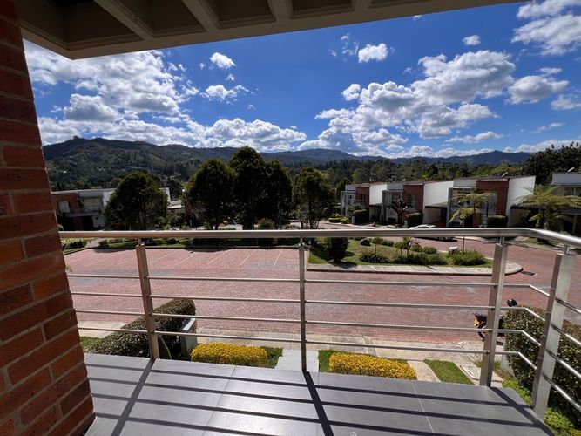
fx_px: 218
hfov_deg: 106.2
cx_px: 290
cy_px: 218
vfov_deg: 89.9
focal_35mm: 13
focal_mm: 1.57
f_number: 1.8
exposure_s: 1/1672
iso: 32
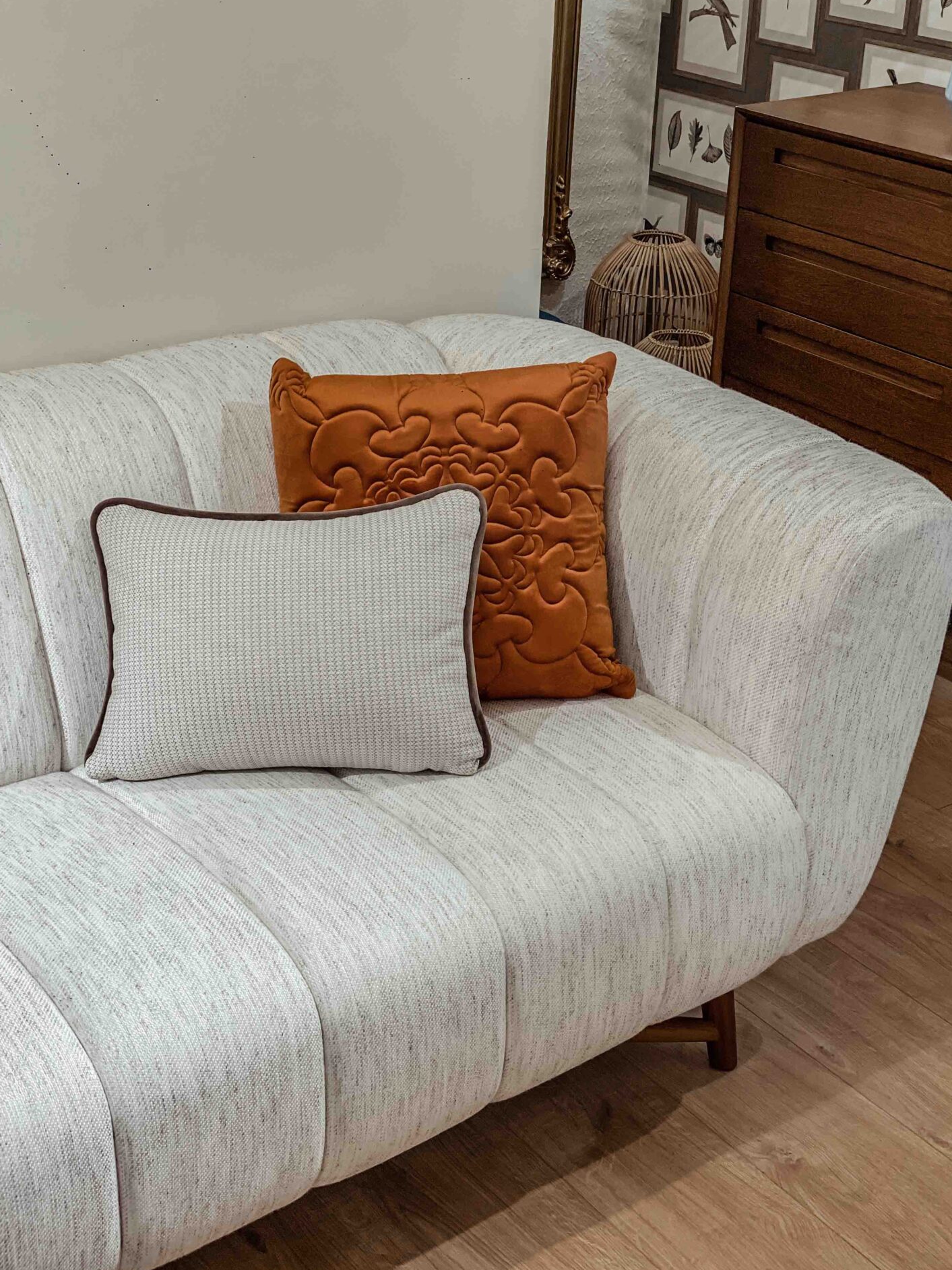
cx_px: 480
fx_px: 1943
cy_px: 638
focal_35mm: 53
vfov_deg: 36.2
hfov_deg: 27.5
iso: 80
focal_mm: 6
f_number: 2
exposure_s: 1/100
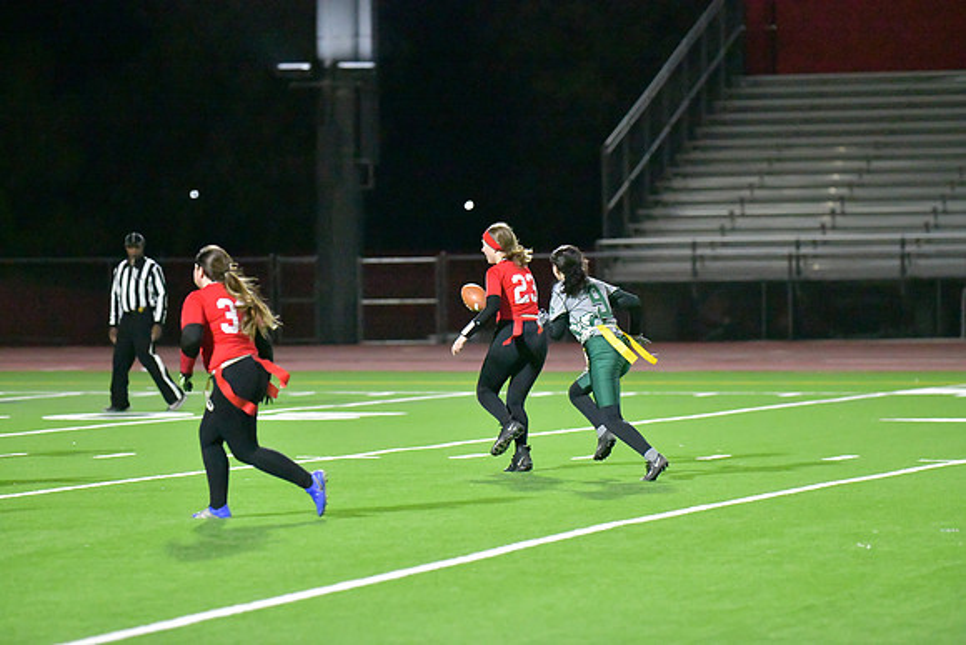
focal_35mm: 170
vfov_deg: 8.1
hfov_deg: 12.1
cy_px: 322
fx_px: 4563
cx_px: 483
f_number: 2.8
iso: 25600
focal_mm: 170
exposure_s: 1/3200
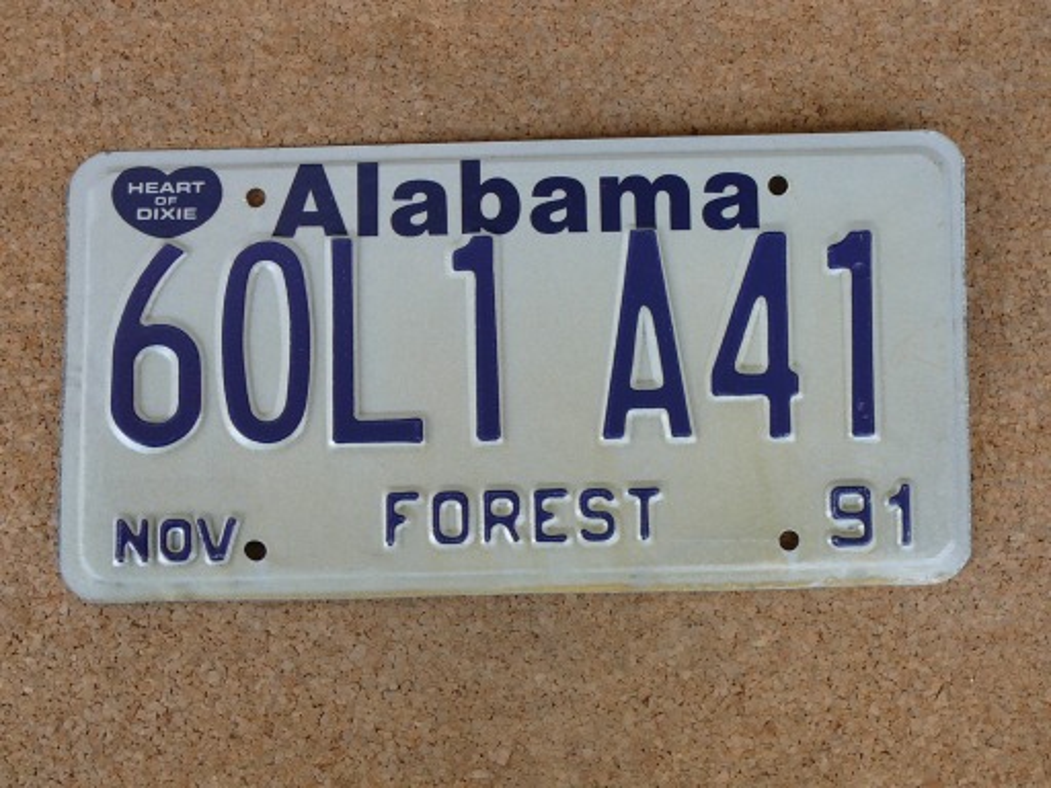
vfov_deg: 32.2
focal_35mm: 45
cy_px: 394
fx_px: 1366
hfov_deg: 42.1
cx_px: 526
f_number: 3.2
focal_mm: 6.7
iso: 80
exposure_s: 1/100
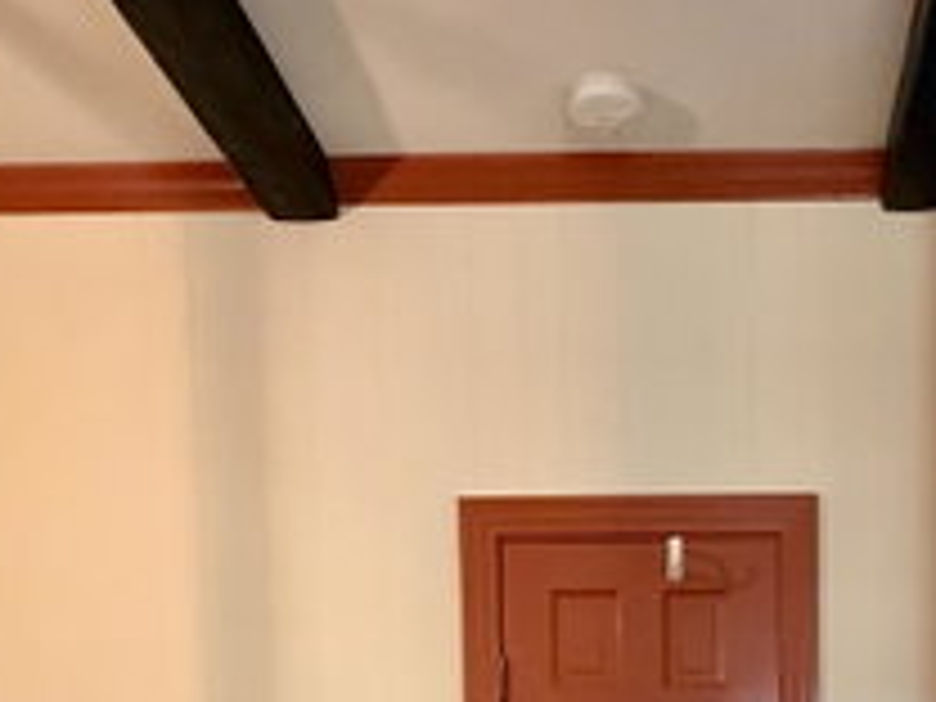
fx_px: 1163
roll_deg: +0.6
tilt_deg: -4.1
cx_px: 722
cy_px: 963
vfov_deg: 27.0
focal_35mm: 43
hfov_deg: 42.3
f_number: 2.2
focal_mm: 2.22
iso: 800
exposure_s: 1/60
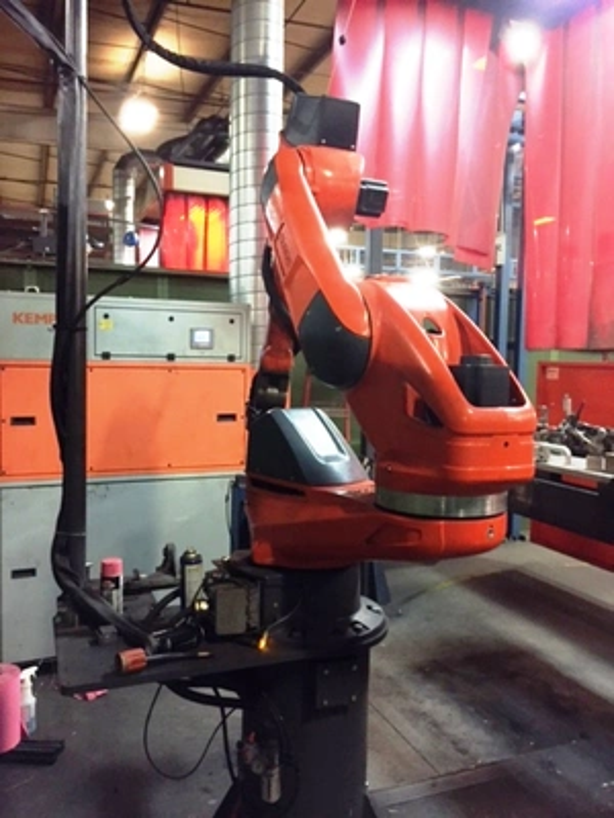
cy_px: 409
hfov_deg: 48.2
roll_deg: -0.3
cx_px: 307
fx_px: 686
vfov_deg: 61.7
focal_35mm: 29
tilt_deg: -2.5
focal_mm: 4.15
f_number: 2.2
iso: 320
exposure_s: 1/15
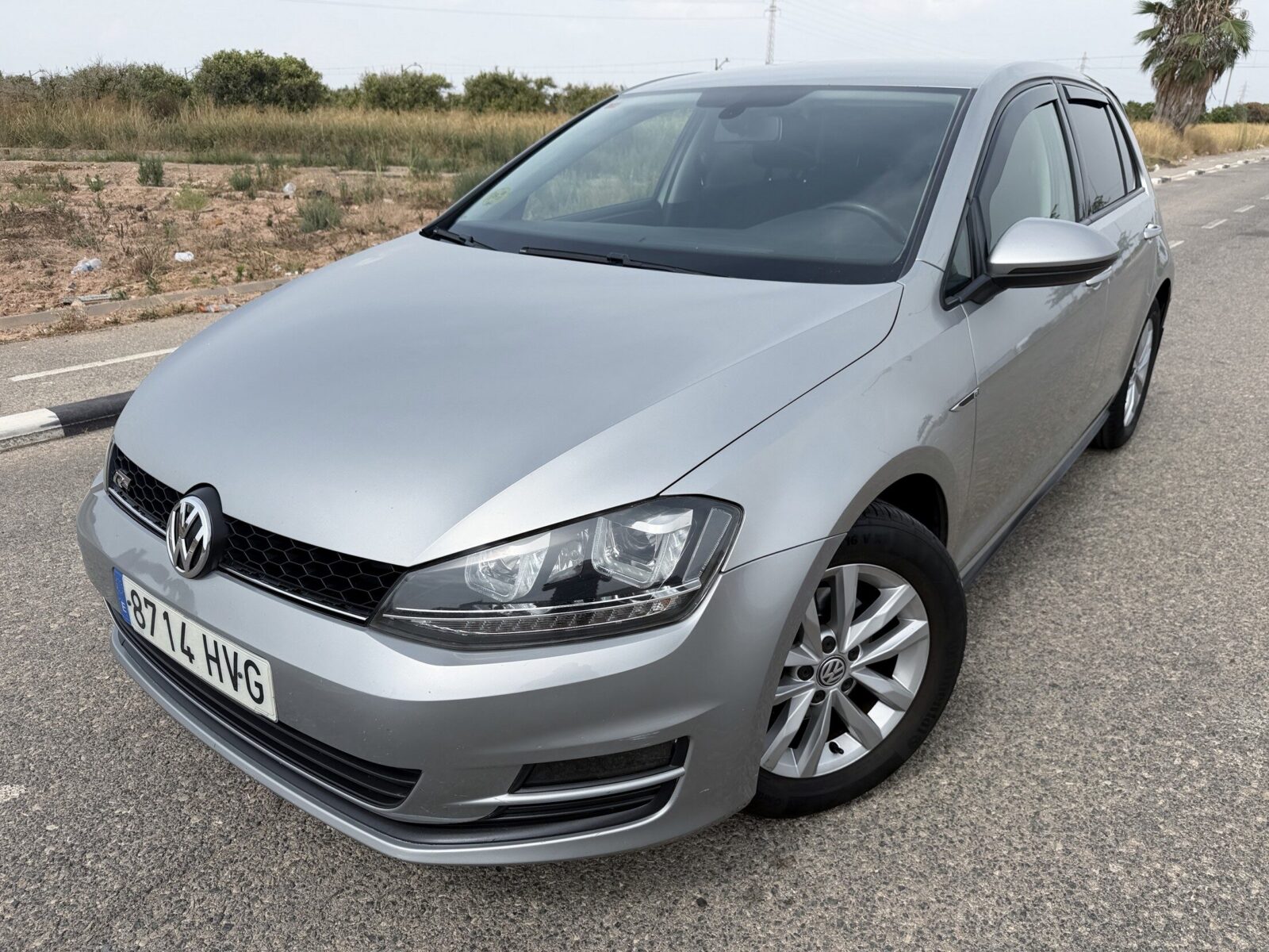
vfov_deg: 56.8
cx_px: 634
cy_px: 476
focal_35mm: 24
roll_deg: -1.2
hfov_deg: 71.6
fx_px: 880
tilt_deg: -21.6
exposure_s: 1/4975
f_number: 1.78
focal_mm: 6.76
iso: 80
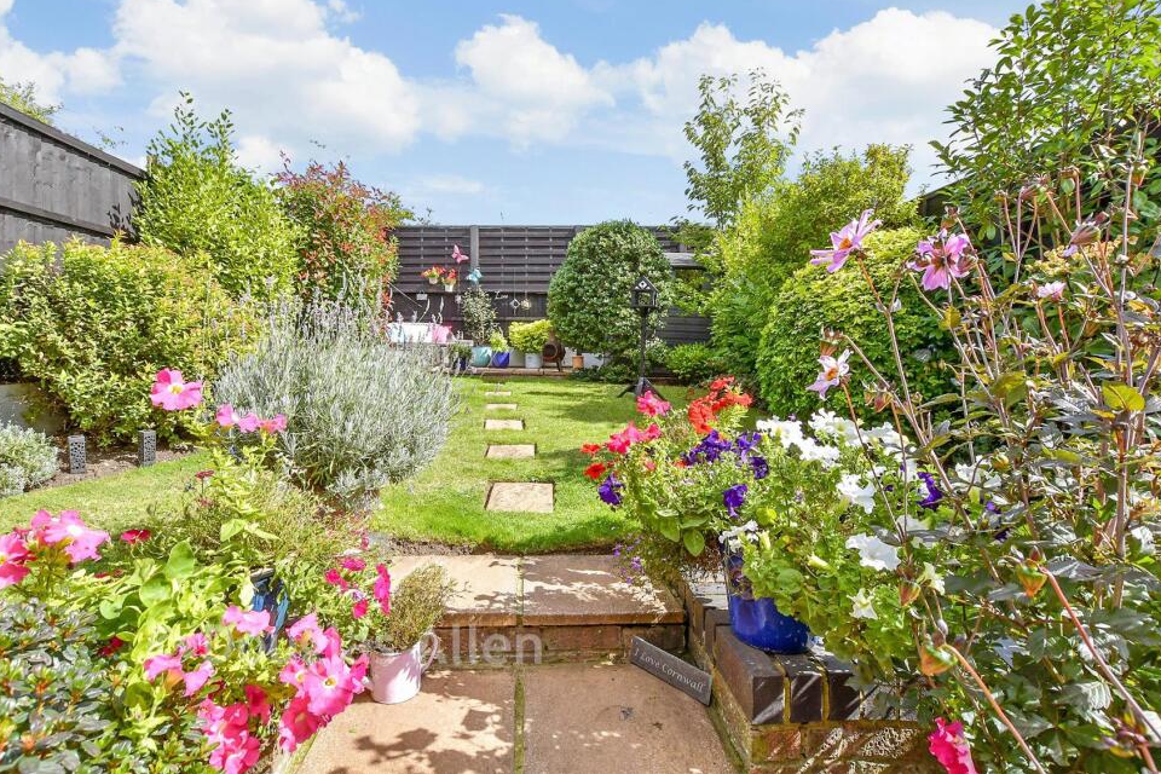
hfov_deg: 96.6
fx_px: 516
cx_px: 549
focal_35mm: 16
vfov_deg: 73.7
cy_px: 362
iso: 200
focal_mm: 10
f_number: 8
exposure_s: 1/250
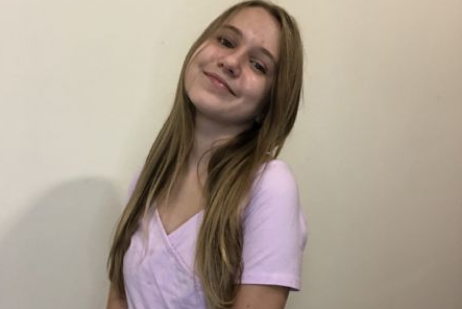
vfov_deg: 29.9
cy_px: 159
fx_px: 578
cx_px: 229
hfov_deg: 43.6
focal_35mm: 45
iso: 200
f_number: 2.2
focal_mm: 2.87
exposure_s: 1/50
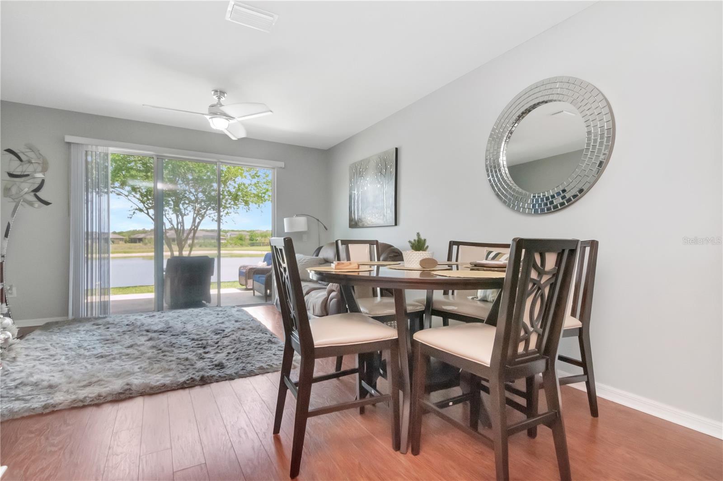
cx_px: 362
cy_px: 240
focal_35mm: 16
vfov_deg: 72.0
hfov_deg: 95.0
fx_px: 331
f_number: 14
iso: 5000
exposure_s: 1/160
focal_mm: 11
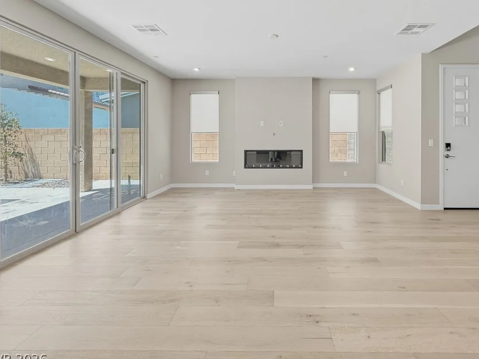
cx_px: 276
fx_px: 235
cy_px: 150
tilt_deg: -2.1
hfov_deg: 90.4
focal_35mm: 17
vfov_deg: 74.2
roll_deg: -1.3
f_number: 2.2
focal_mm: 2.2
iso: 64
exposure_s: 1/121
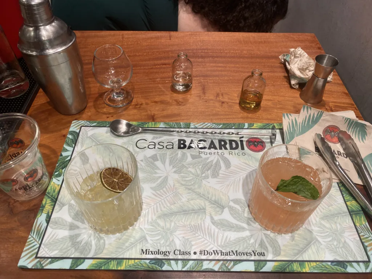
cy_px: 140
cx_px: 186
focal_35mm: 26
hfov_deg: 67.3
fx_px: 279
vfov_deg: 53.1
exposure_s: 1/120
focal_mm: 4.25
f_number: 1.8
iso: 125
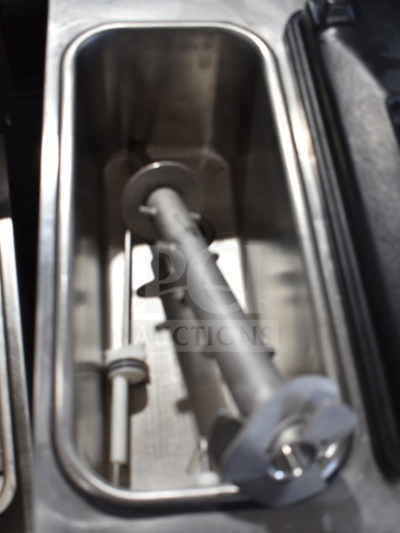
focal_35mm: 40
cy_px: 298
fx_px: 616
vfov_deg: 46.7
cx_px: 203
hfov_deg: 36.0
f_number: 4
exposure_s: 1/40
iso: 320
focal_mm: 24
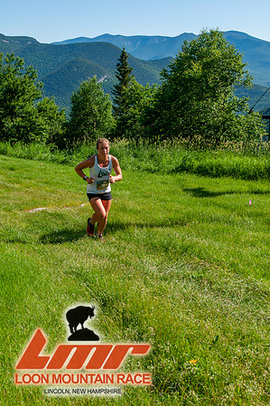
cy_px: 203
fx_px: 575
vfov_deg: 38.9
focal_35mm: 51
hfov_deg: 26.4
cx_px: 135
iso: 200
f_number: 8
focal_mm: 34
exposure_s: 1/400
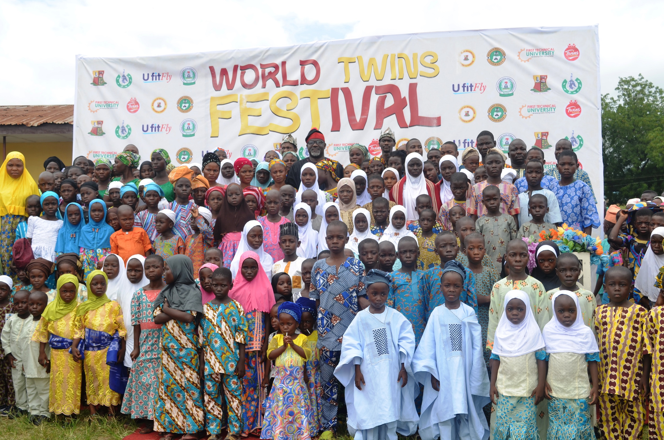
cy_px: 220
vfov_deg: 34.1
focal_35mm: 39
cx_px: 332
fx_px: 718
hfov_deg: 49.6
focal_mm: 26
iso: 100
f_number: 7.1
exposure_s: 1/200
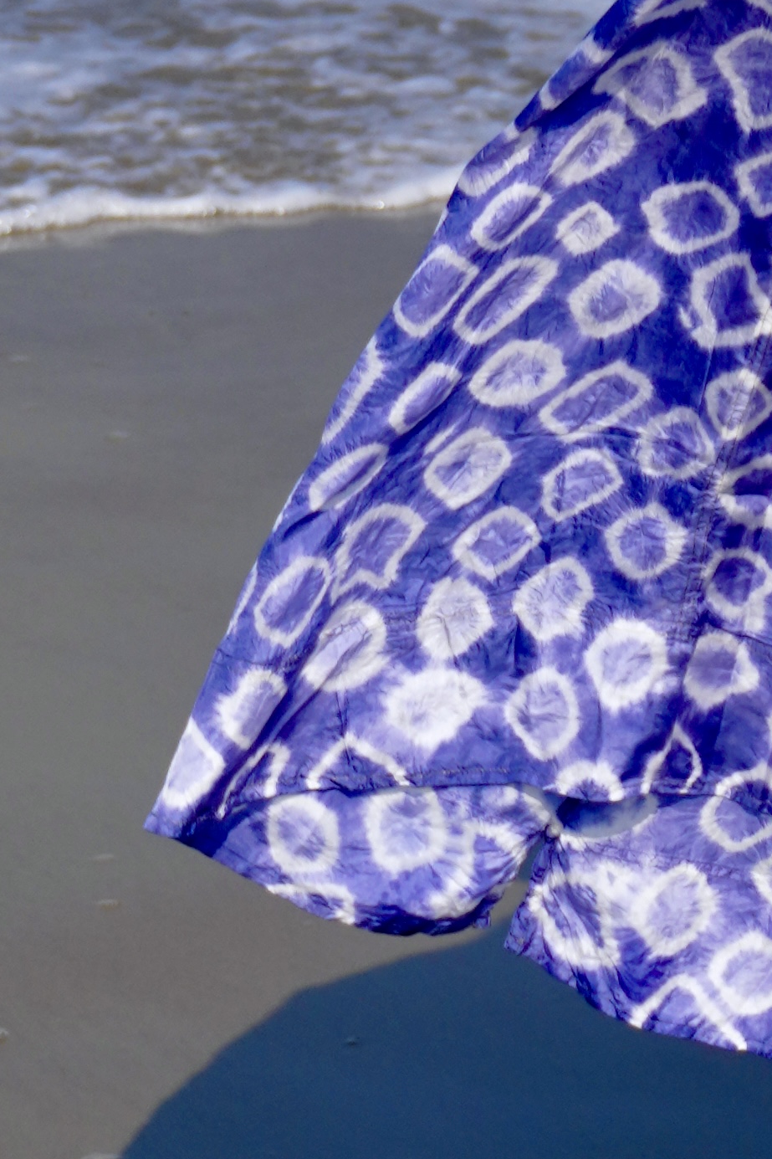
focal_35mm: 260
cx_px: 1104
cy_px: 174
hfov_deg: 5.2
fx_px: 8365
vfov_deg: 7.9
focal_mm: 40
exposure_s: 1/800
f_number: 5.6
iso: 100
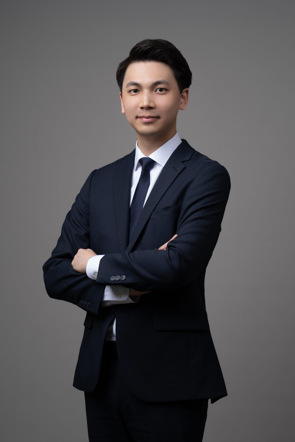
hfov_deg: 13.0
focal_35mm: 105
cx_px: 148
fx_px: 1290
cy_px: 221
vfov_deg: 19.5
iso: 80
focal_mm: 70
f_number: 6.3
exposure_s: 1/160
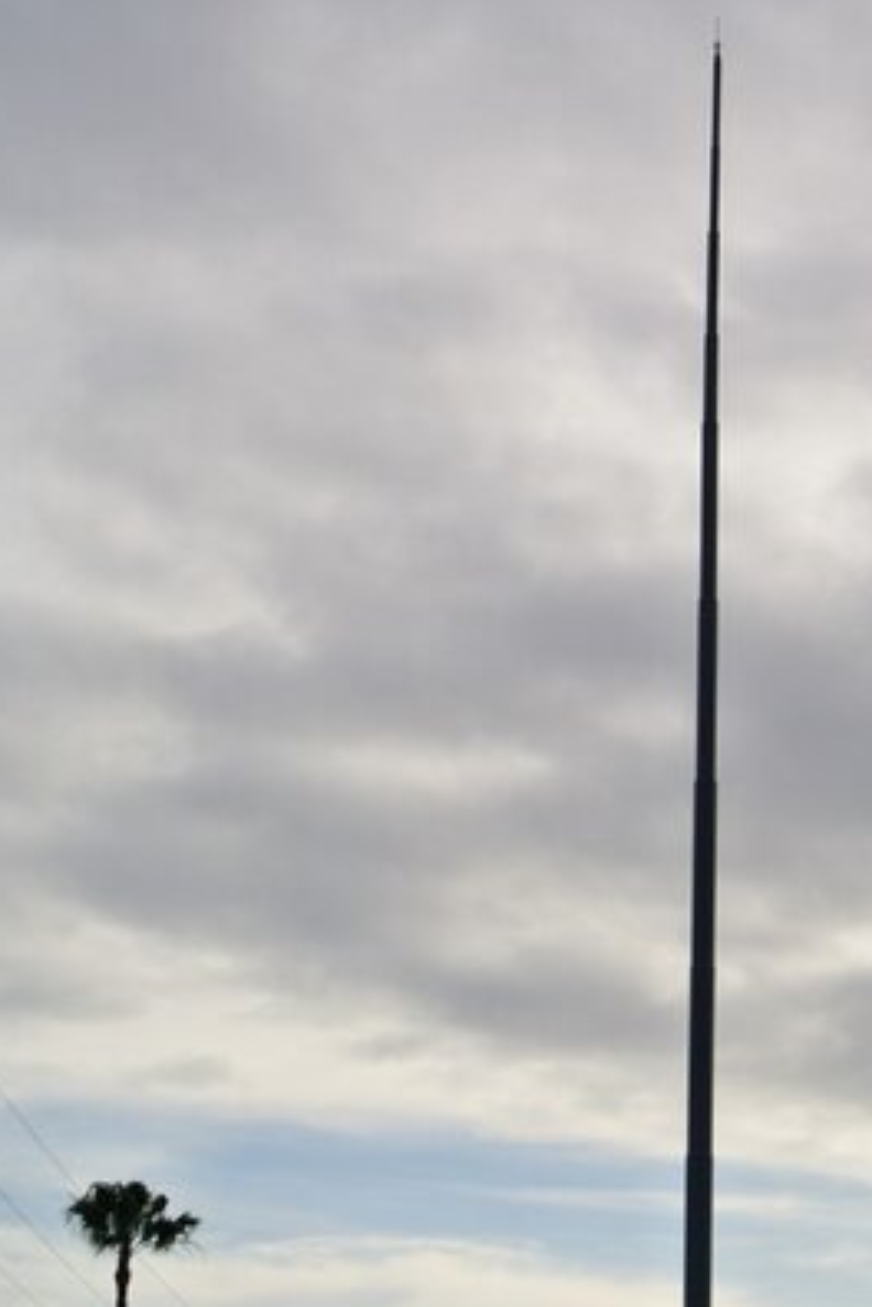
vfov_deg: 19.4
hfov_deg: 13.0
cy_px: 835
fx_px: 3815
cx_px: 685
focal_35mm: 105
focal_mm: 24.4
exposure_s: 1/800
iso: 100
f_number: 5.3
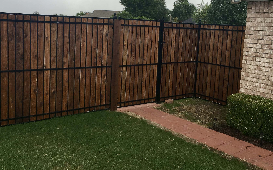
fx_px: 290
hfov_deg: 50.3
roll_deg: -1.4
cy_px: 60
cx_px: 126
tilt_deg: -4.3
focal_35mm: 39
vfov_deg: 32.6
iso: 25
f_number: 2.2
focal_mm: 4.15
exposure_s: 1/422
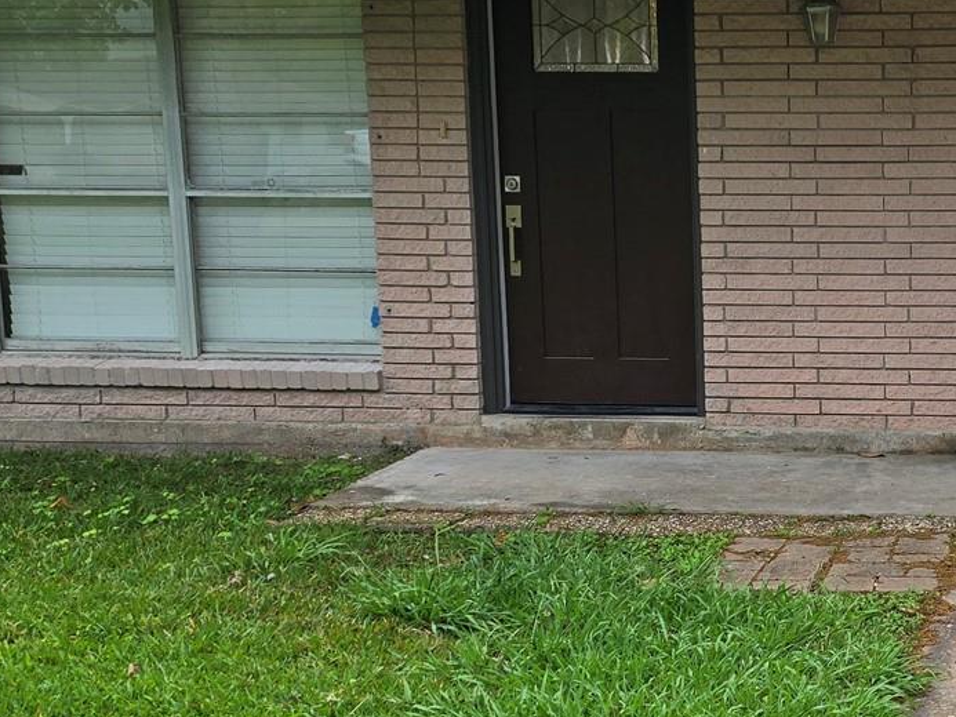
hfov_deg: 27.2
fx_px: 1878
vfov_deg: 21.6
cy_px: 459
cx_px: 913
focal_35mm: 68
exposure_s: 1/180
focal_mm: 6.3
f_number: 1.7
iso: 32
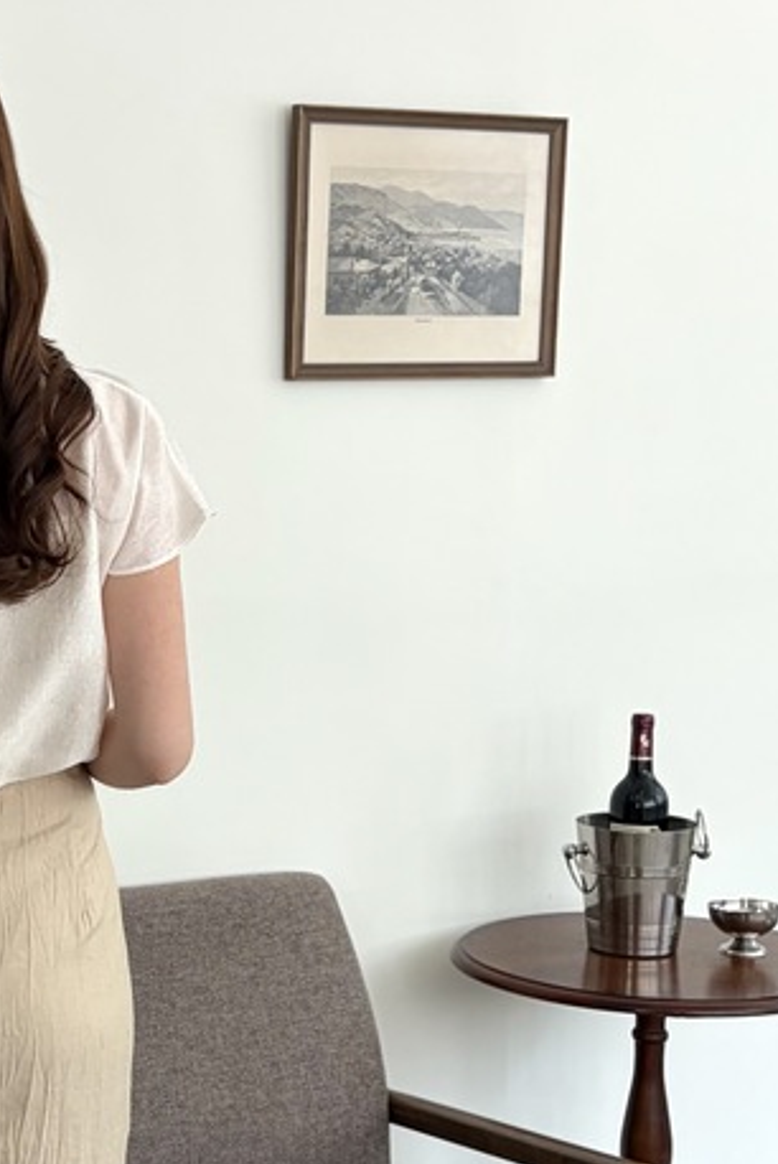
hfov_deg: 21.8
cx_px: -81
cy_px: 430
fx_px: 1910
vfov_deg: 33.7
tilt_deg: -7.6
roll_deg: +0.4
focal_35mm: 59
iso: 40
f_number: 1.6
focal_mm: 5.96
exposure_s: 1/122
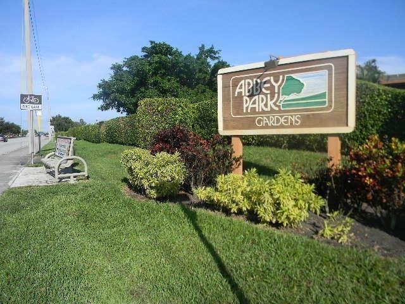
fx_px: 328
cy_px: 152
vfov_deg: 49.7
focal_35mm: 28
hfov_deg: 63.4
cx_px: 202
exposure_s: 1/882
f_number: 3.5
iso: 80
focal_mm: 5
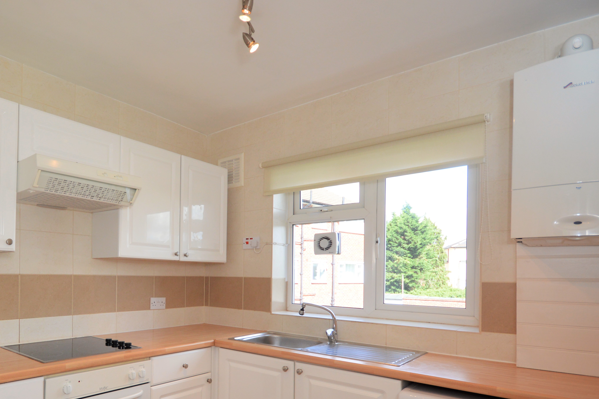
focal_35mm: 22
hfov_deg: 74.4
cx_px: 169
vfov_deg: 55.9
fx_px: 366
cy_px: 268
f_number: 5.6
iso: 250
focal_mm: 10
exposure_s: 1/125
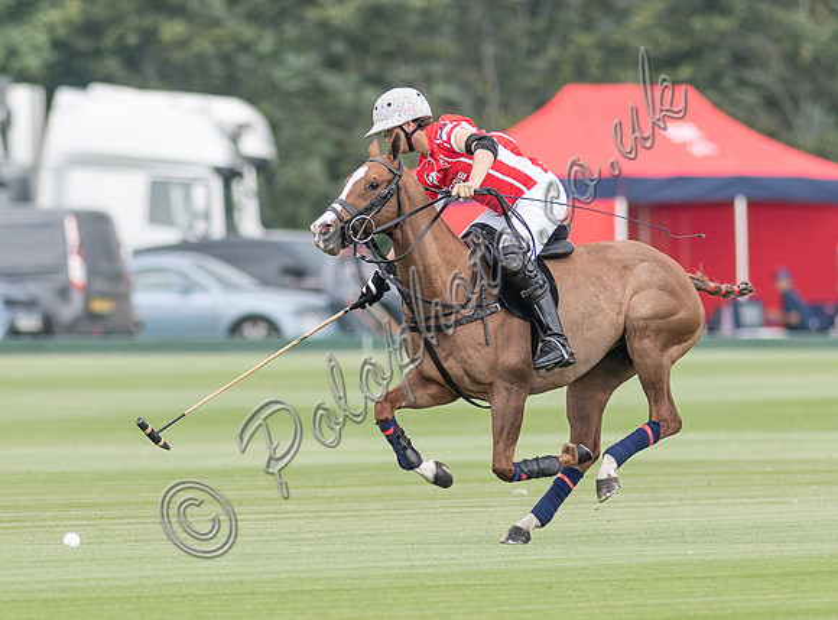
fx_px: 25292
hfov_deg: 1.9
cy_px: 246
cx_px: 397
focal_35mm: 1050
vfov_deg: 1.4
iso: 320
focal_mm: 300
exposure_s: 1/1600
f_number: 2.8
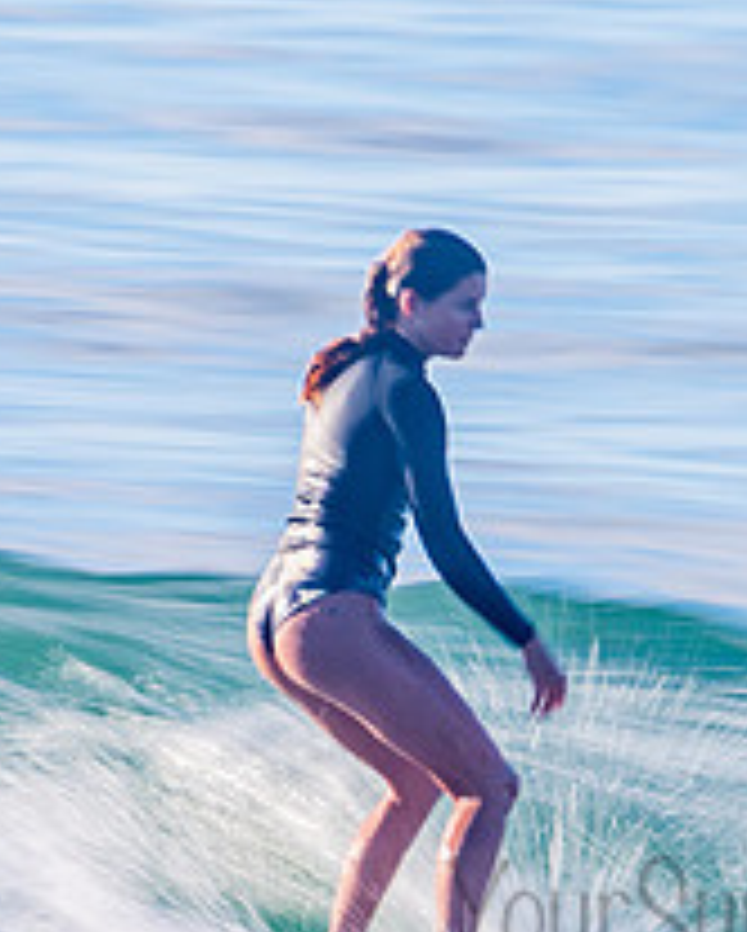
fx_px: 66145
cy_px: 980
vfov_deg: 0.8
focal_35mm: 2397
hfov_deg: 0.6
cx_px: 798
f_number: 10
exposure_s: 1/20
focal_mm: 500
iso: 31
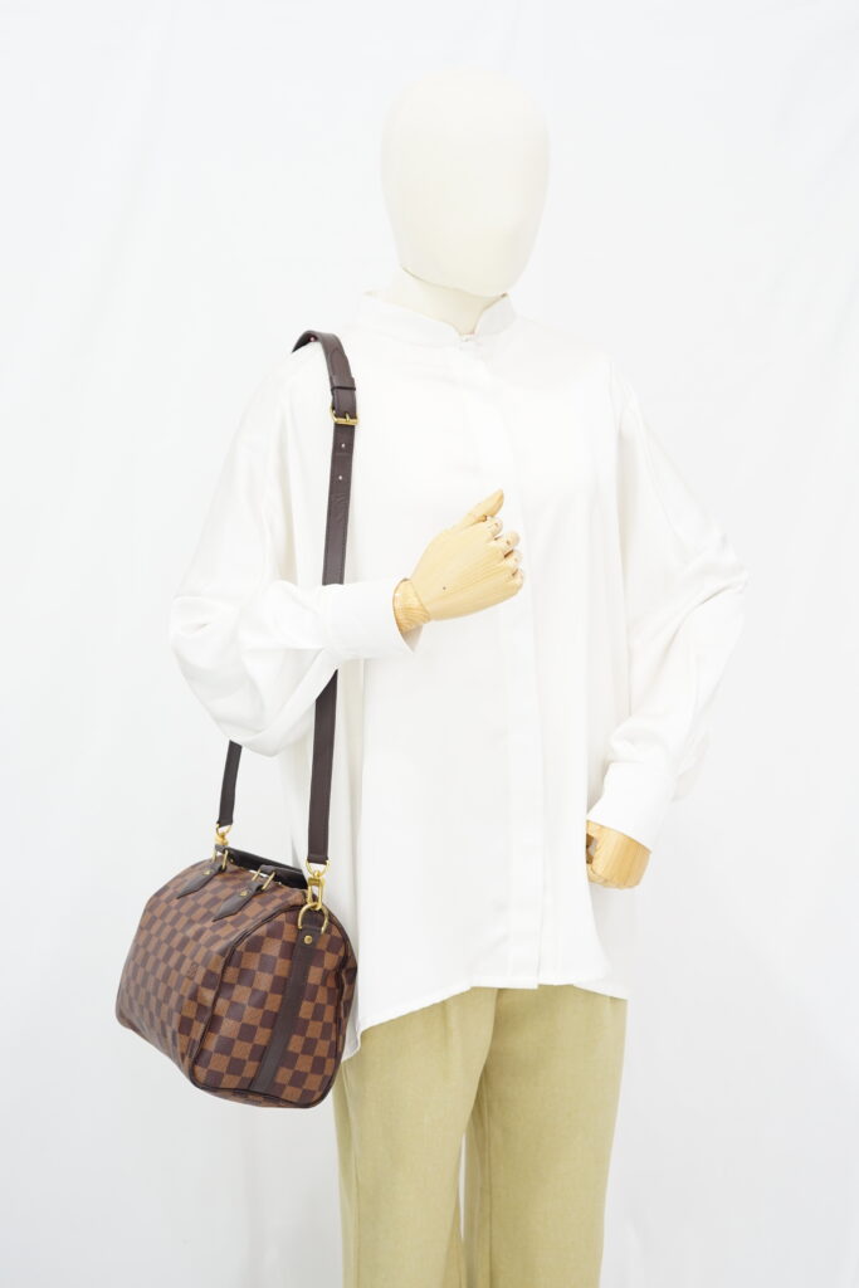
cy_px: 644
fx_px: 1789
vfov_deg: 39.6
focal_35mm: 50
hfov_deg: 27.0
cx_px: 430
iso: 640
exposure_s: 1/6
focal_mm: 50
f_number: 6.3
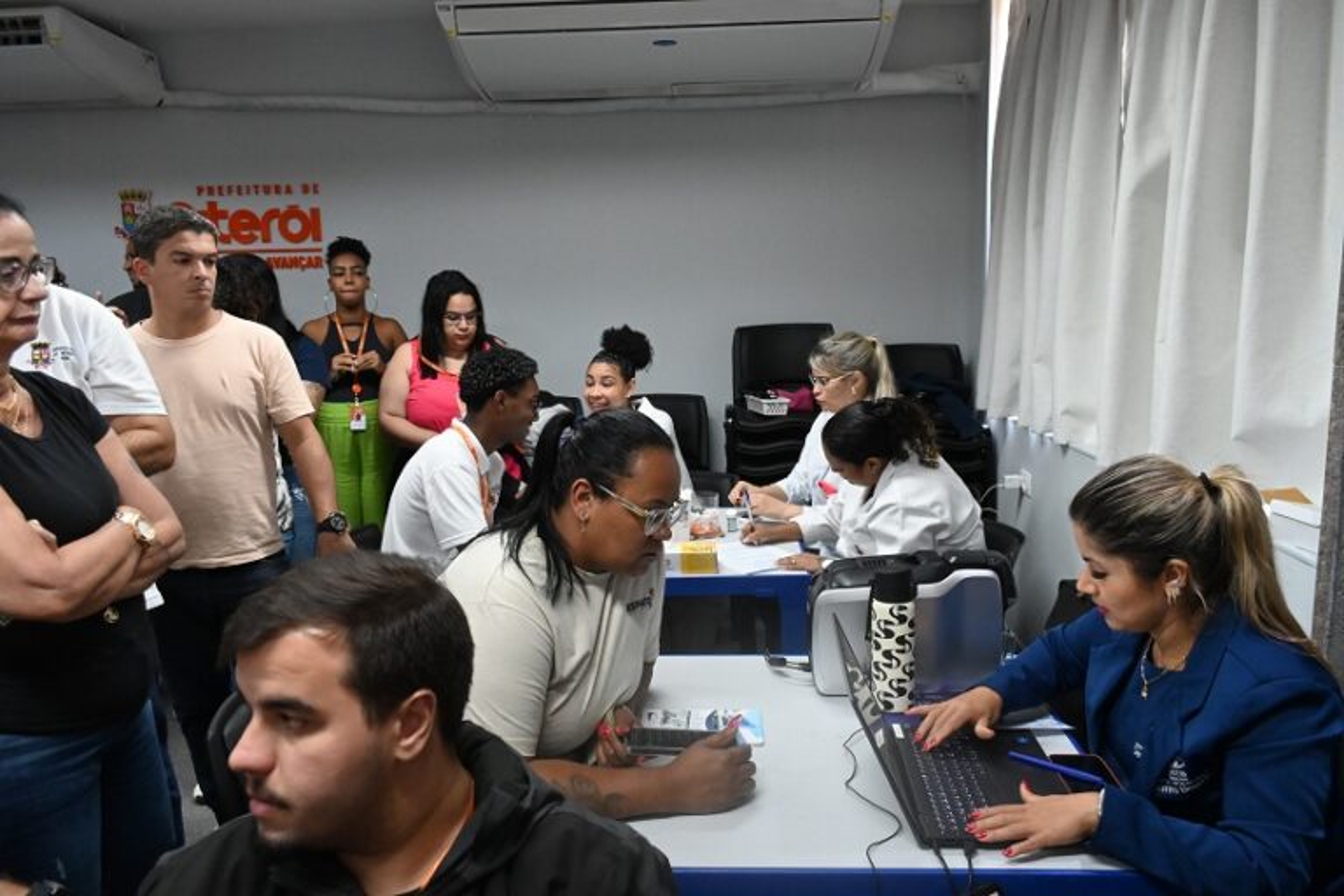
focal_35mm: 27
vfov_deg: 47.9
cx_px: 672
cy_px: 448
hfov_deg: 67.4
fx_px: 1008
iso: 3600
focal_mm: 18
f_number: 5.6
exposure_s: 1/200
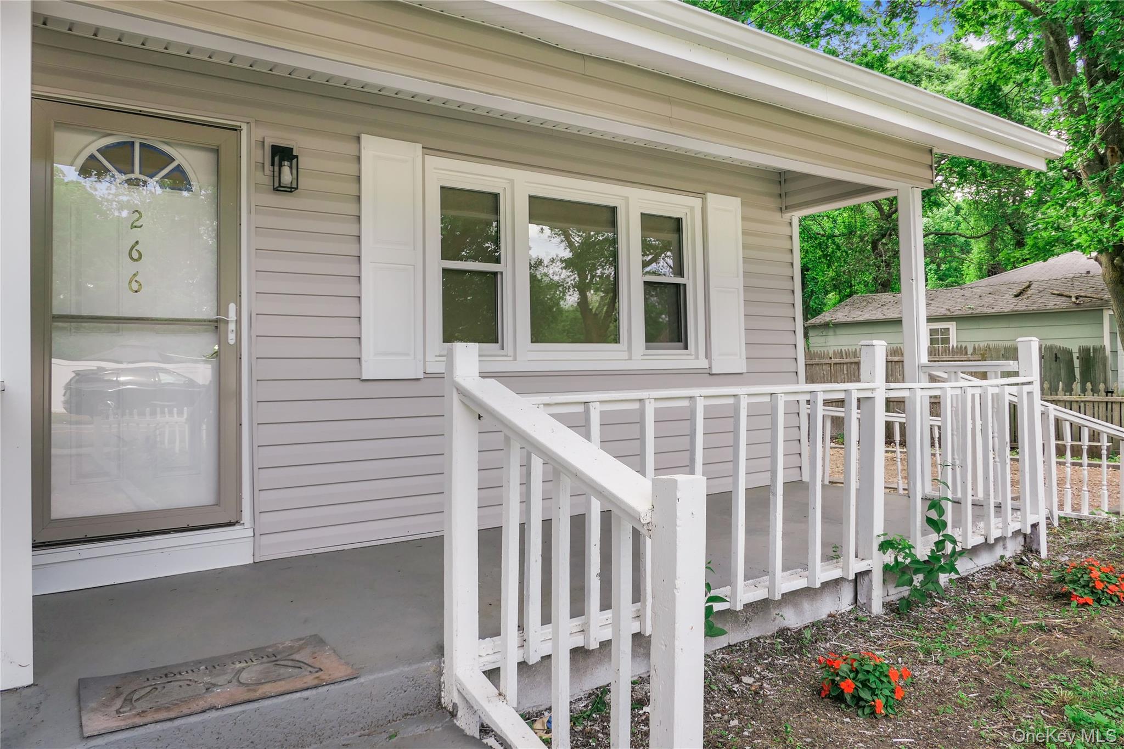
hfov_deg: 73.7
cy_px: 374
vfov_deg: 53.1
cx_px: 562
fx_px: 749
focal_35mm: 24
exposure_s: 1/320
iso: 125
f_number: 2.8
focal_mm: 8.8
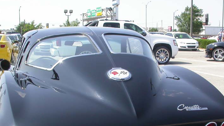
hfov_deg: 34.9
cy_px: 108
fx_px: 356
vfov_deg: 19.7
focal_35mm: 60
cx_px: 121
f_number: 6.7
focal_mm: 7.85
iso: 100
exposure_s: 1/203
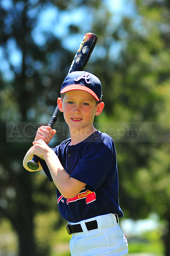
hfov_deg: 7.6
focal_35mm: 180
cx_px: 85
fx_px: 1276
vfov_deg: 11.4
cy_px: 128
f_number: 5
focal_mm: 180
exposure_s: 1/500
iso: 200
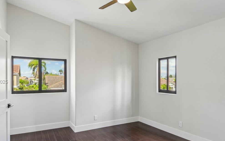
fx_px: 141
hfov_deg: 77.1
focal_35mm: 23
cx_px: 117
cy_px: 82
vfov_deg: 52.8
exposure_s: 1/60
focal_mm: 14
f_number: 8
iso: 200
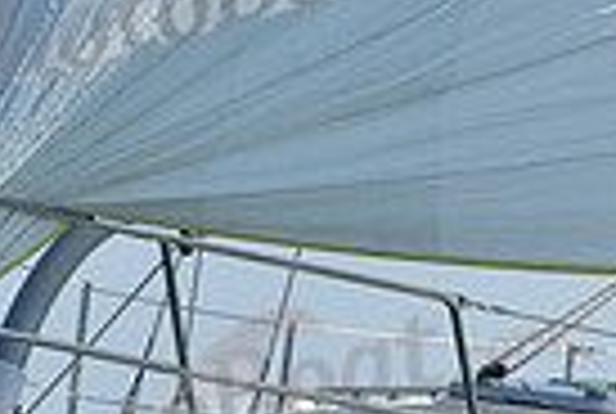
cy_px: 574
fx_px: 7957
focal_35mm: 464
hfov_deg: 4.4
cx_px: 796
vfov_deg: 3.0
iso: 250
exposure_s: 1/1600
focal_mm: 110
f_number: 6.3
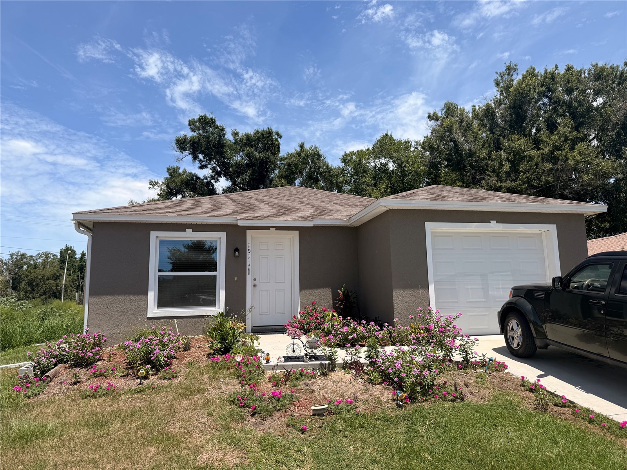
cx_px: 314
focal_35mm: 24
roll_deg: +1.0
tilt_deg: +8.2
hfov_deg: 71.6
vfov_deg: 56.8
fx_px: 435
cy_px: 235
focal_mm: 6.76
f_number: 1.78
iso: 80
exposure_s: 1/5319
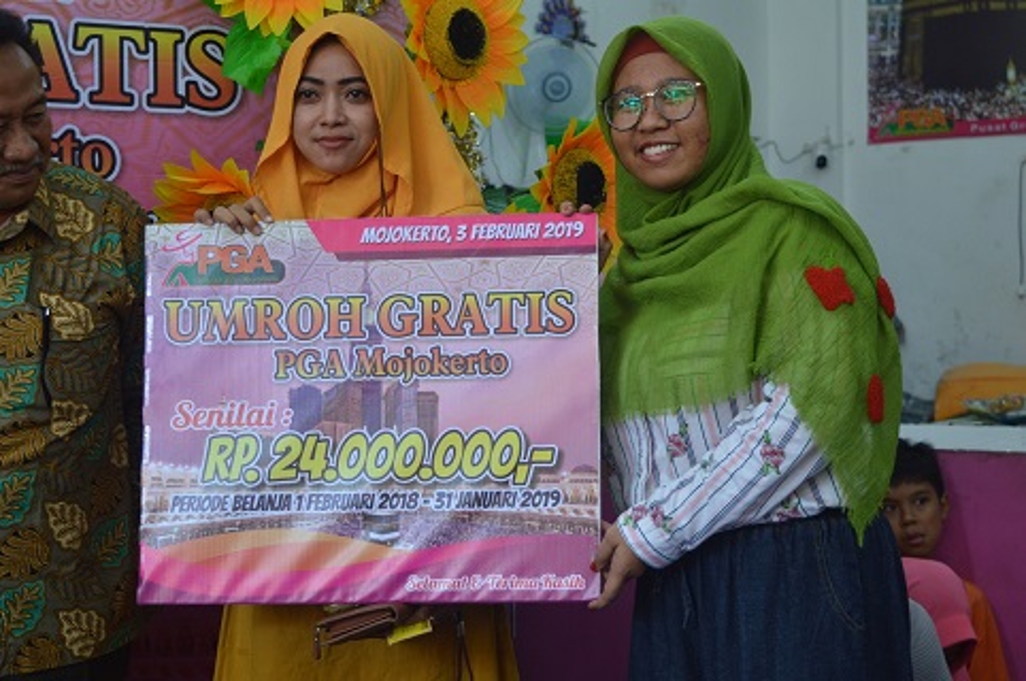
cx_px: 513
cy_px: 340
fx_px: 1708
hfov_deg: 33.4
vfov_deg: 22.6
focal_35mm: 60
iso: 400
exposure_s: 1/25
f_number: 5
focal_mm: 40
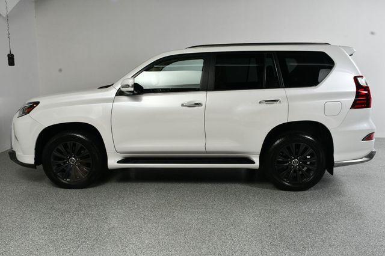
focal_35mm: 33
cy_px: 128
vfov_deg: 39.9
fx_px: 353
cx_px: 192
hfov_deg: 57.2
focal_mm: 22
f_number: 13
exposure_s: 1/160
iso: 100
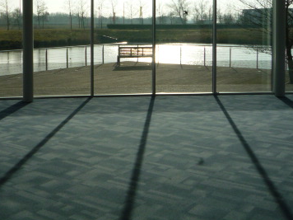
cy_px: 32
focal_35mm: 54
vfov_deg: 26.3
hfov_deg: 35.4
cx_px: 111
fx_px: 457
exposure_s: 1/500
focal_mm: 5.2
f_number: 5.6
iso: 100
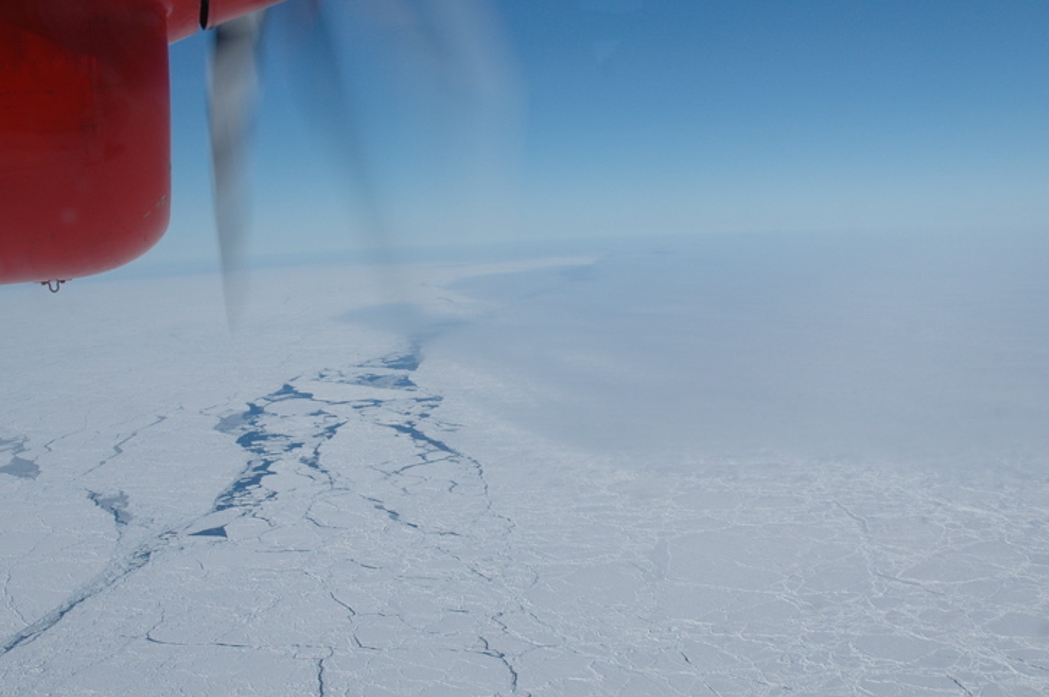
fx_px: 1106
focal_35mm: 38
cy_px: 397
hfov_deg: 50.7
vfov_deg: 34.9
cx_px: 491
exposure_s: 1/500
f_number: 11
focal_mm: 18
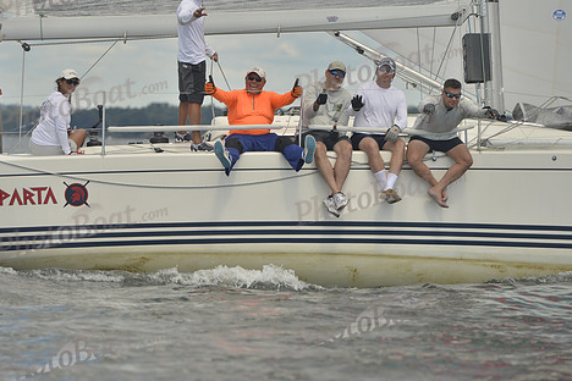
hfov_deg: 8.3
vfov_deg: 5.5
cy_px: 148
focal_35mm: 248
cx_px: 232
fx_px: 3940
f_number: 5.6
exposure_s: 1/640
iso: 200
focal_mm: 200
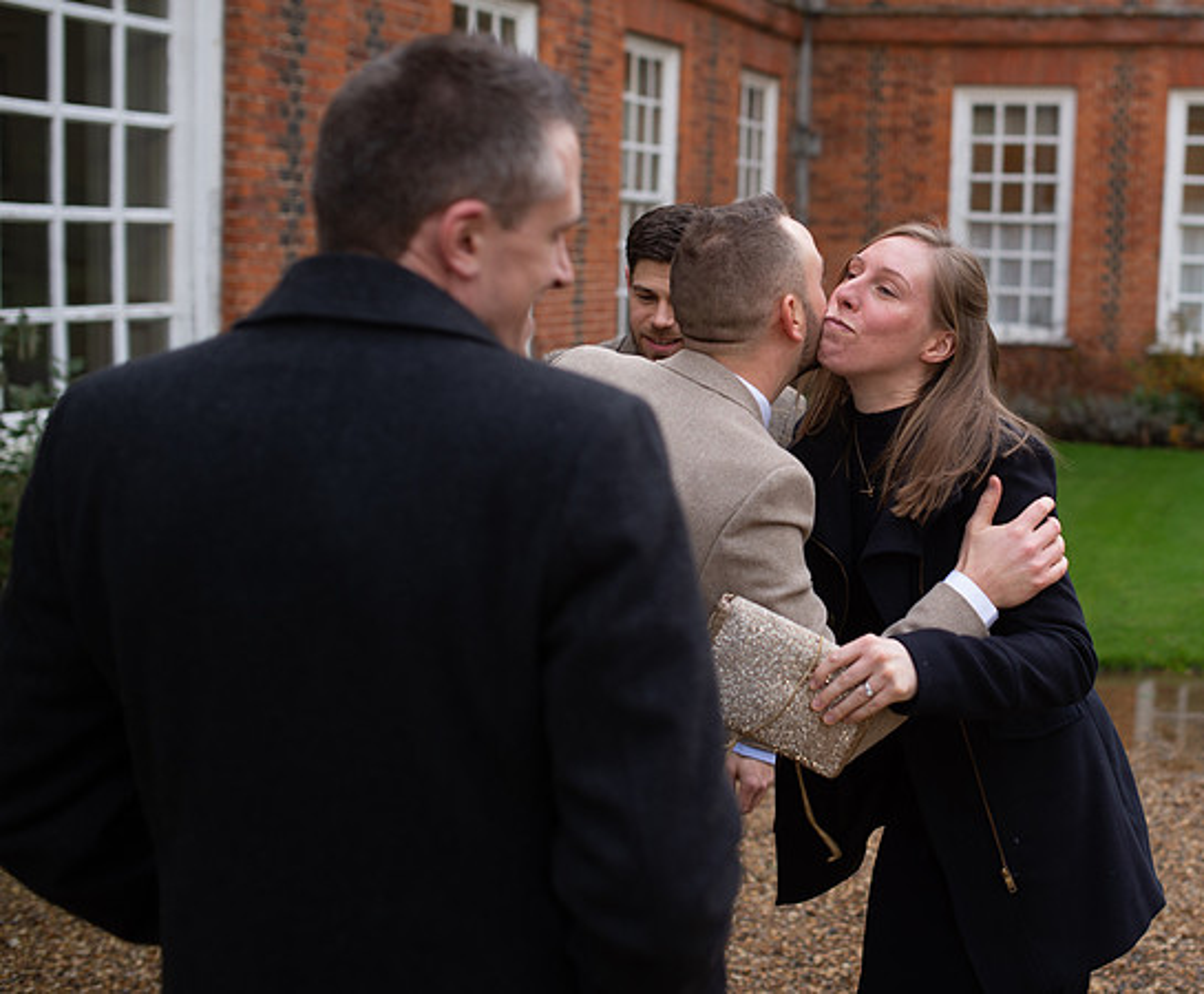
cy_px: 416
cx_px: 874
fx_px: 1698
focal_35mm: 47
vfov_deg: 32.6
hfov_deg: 38.2
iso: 100
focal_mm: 35
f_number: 2.5
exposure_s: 1/200
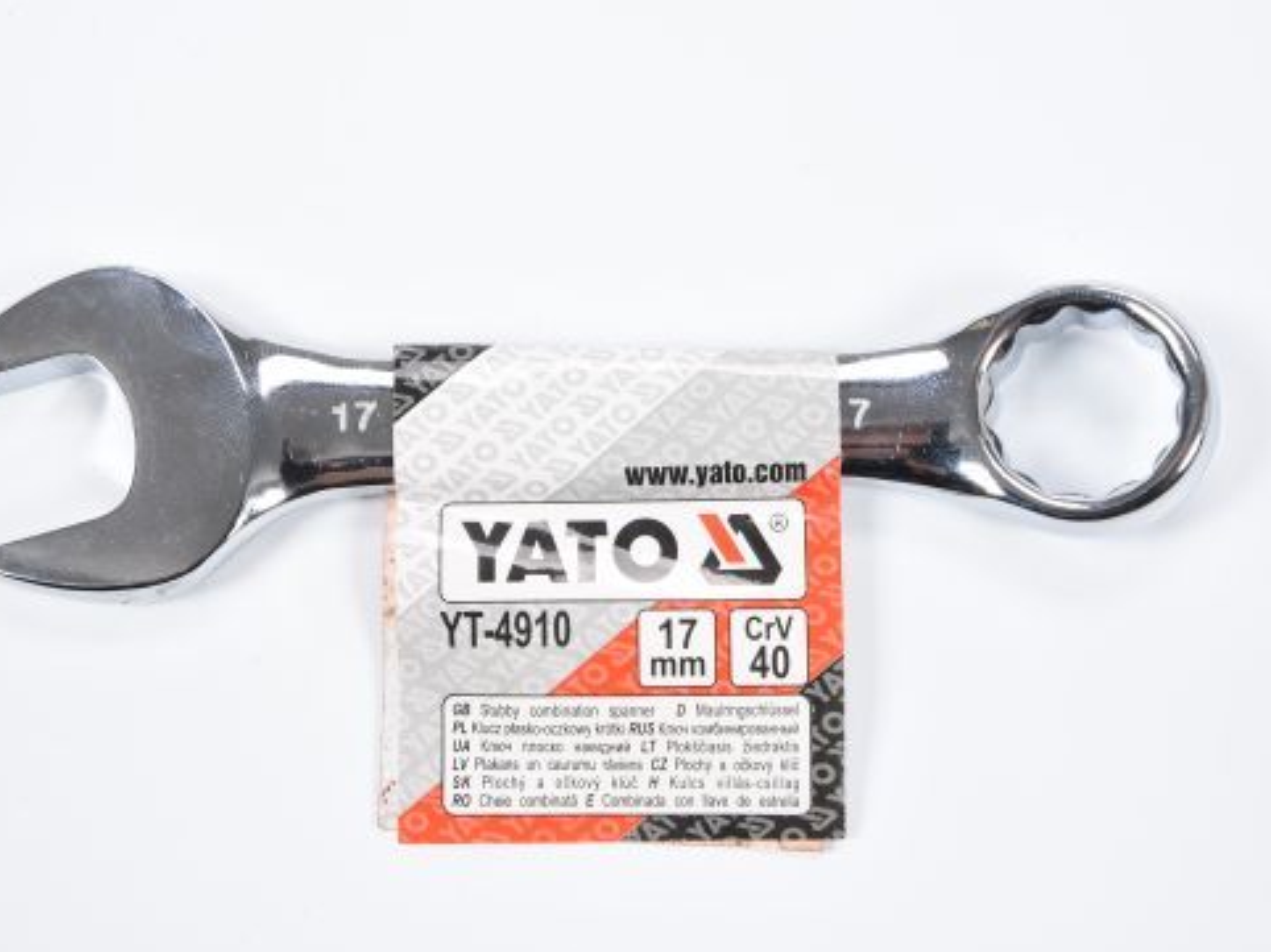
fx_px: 3009
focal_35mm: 82
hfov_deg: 23.8
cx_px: 603
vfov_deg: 18.0
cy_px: 477
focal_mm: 50
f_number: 14
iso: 250
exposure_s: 1/125
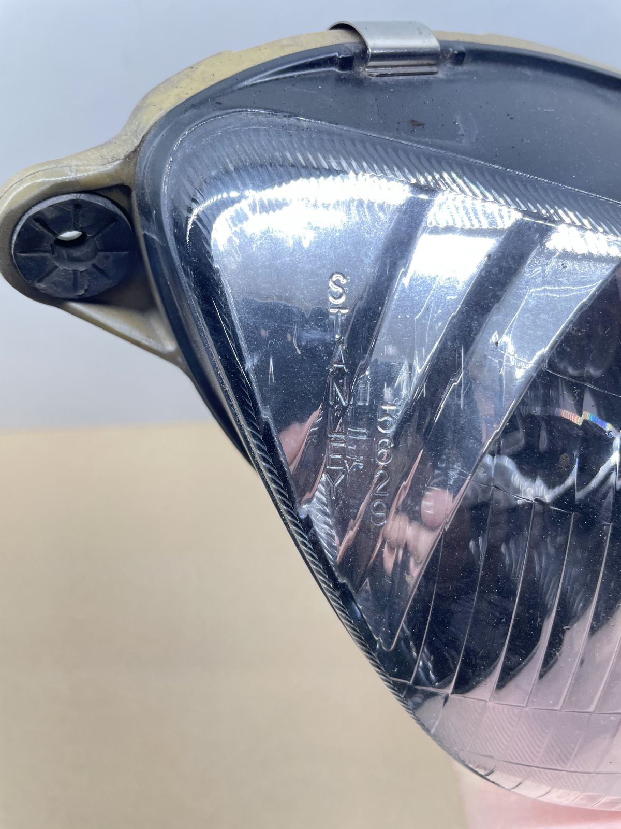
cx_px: 310
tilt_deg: -60.6
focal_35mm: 26
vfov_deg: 67.3
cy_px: 414
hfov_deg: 53.1
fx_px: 622
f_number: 1.6
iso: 100
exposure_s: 1/100
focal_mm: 4.2
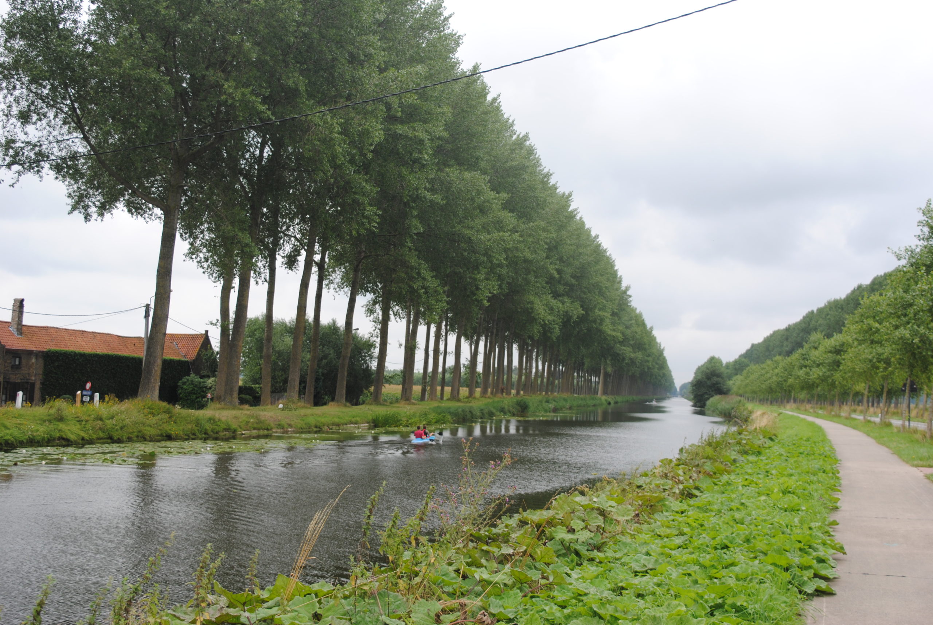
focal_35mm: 42
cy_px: 312
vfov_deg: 32.0
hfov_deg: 46.3
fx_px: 1090
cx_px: 466
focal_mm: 28
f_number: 6.3
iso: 100
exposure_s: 1/160
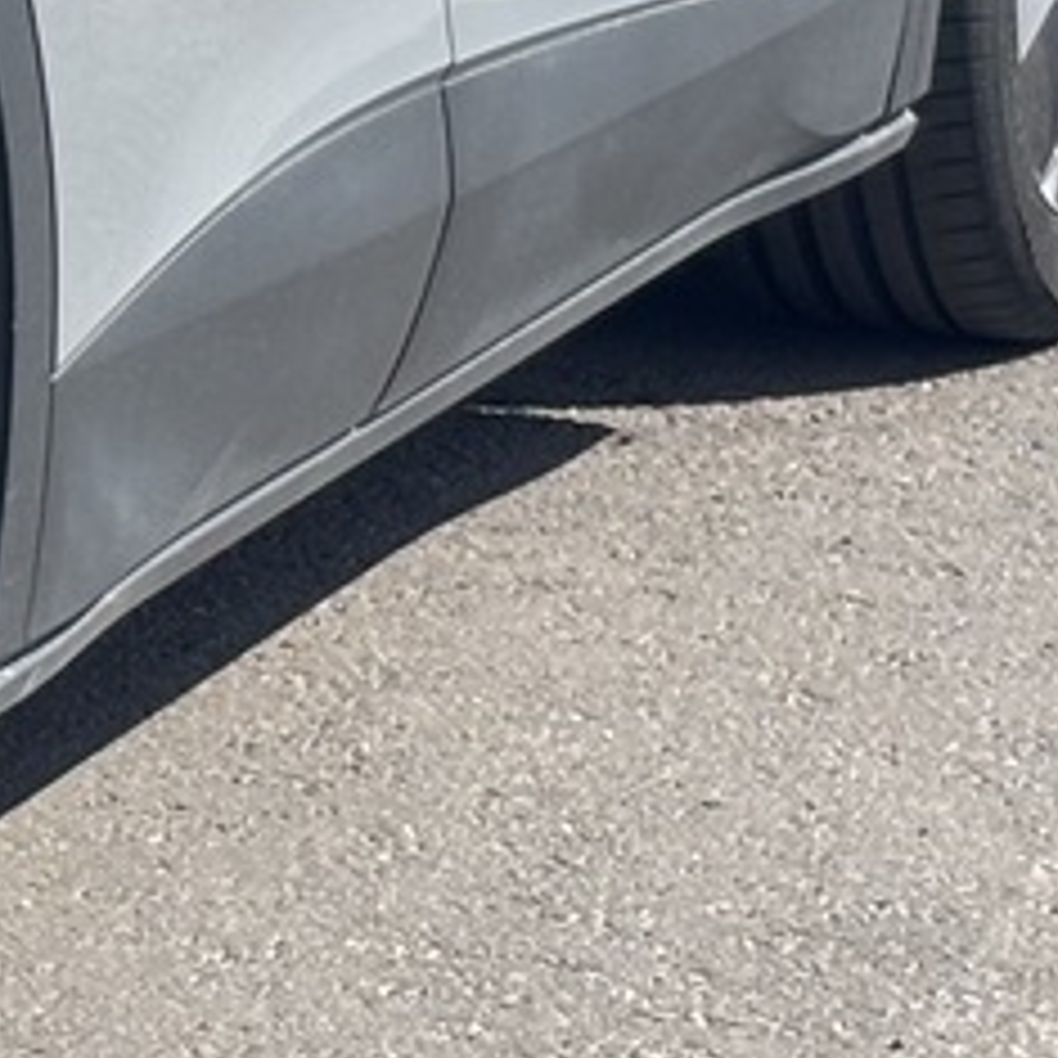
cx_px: -1405
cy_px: -369
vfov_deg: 6.2
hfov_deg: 6.0
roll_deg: +1.3
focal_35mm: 282
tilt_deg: -8.8
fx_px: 9751
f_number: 1.6
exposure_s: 1/1724
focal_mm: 5.96
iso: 40
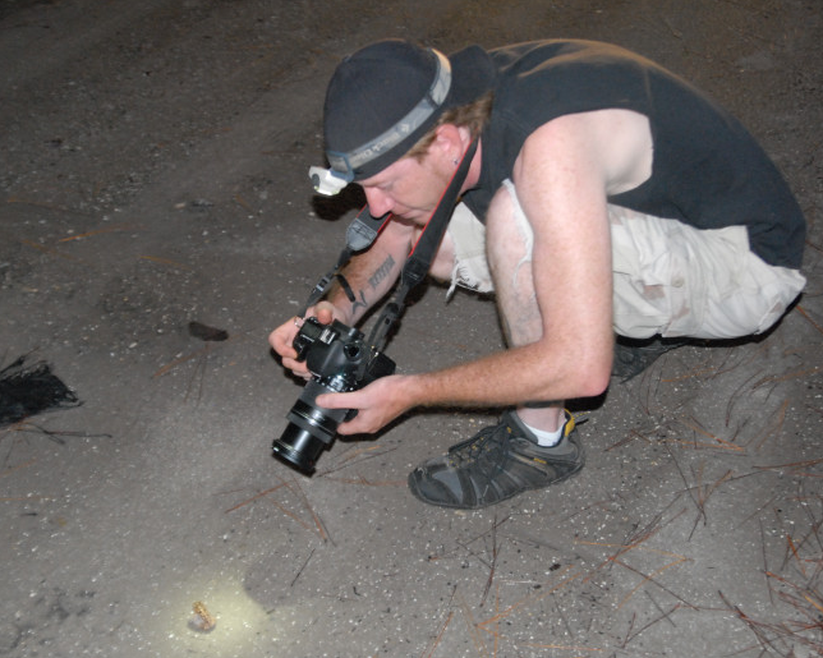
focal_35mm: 49
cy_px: 329
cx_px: 406
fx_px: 1193
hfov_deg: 38.1
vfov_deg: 30.8
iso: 1100
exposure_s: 1/80
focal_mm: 28
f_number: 2.8
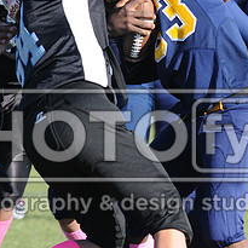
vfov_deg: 1.6
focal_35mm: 1080
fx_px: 8754
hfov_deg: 1.6
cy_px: 145
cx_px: 103
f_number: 6.3
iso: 200
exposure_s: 1/500
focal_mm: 300
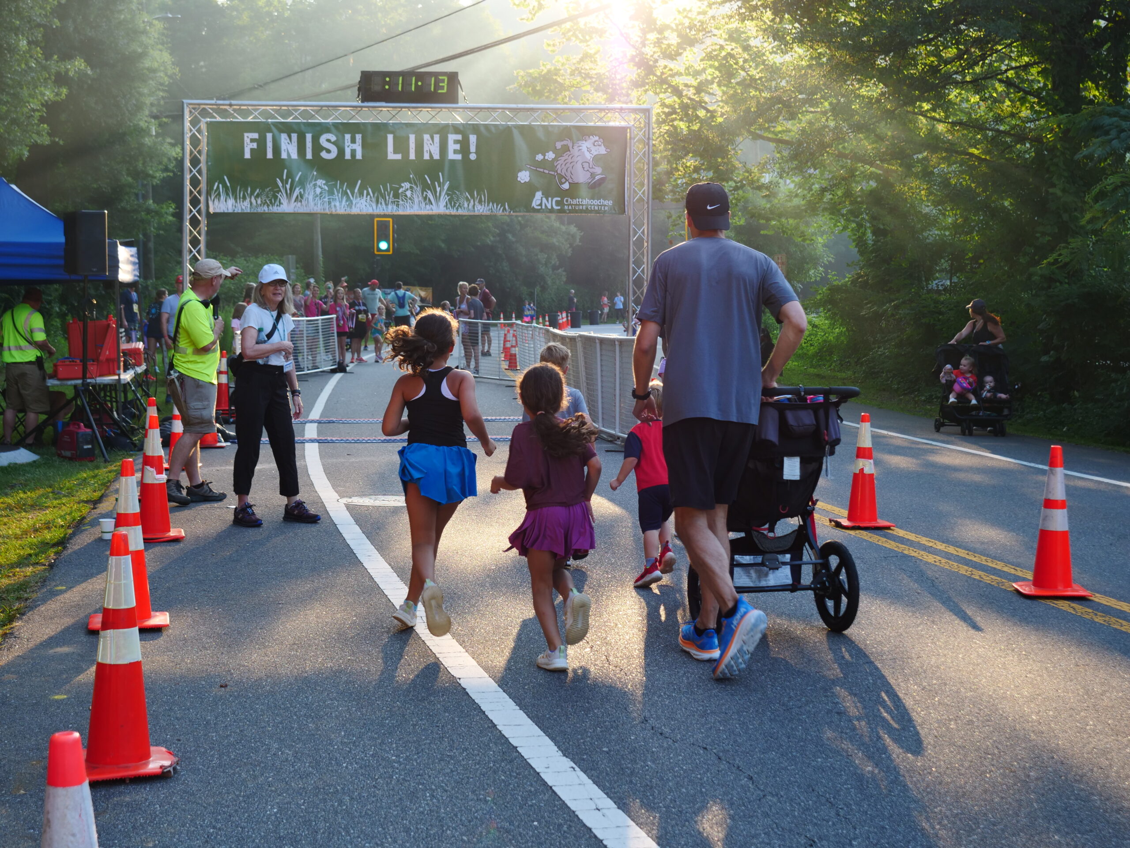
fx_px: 1763
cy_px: 424
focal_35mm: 54
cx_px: 565
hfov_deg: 35.5
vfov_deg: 27.0
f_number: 3.6
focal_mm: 27
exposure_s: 1/250
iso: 200
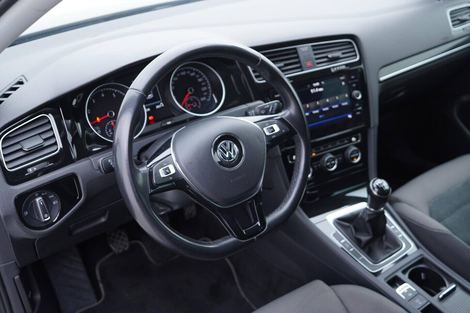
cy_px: 156
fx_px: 470
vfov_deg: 36.9
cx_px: 235
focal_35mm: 36
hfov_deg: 53.1
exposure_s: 1/40
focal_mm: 24
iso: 320
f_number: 2.8
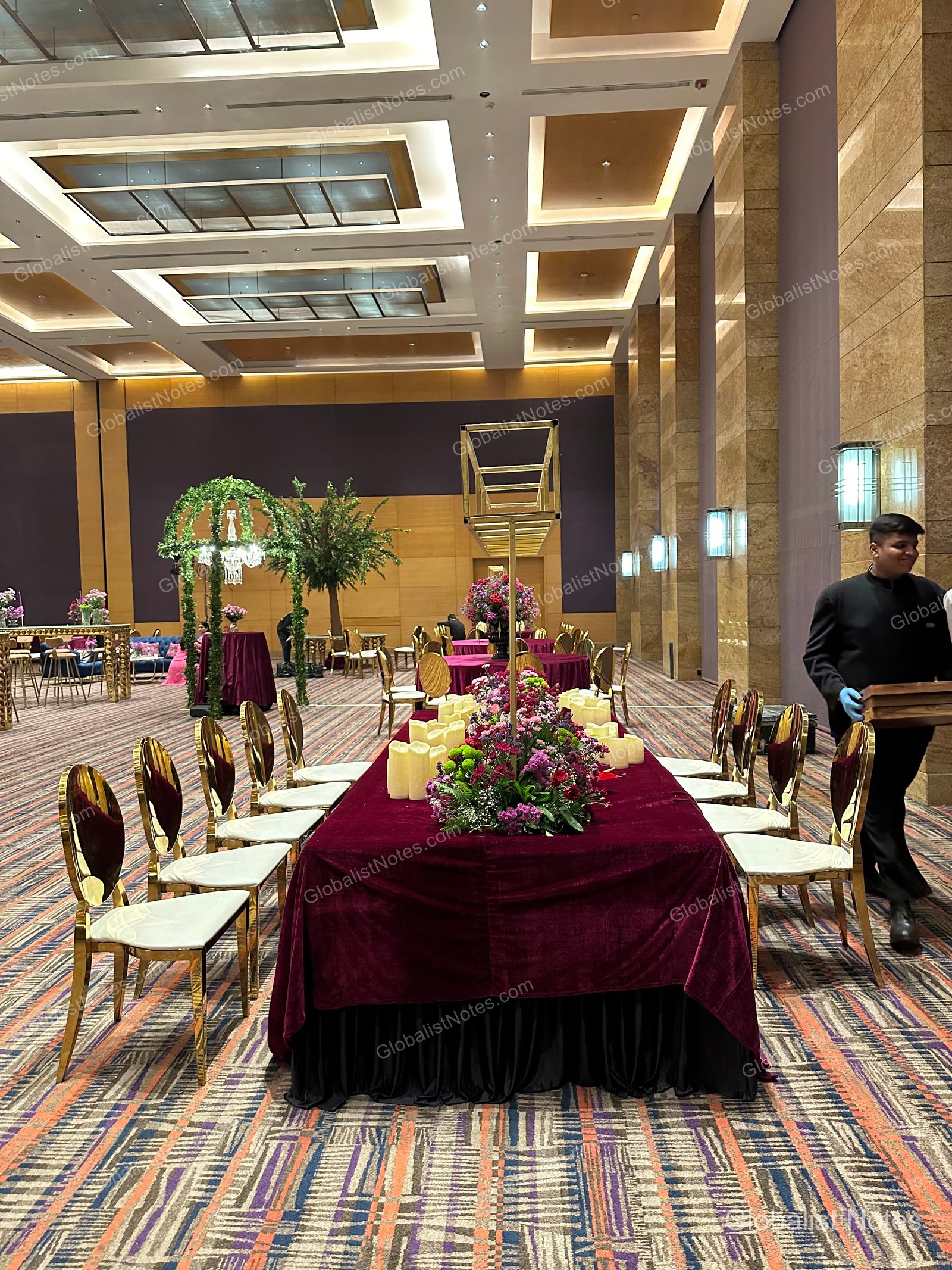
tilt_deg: -2.5
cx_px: 476
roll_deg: +0.8
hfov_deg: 56.8
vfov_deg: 71.6
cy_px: 635
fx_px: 880
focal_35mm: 24
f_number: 1.78
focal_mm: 6.86
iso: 500
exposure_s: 1/50
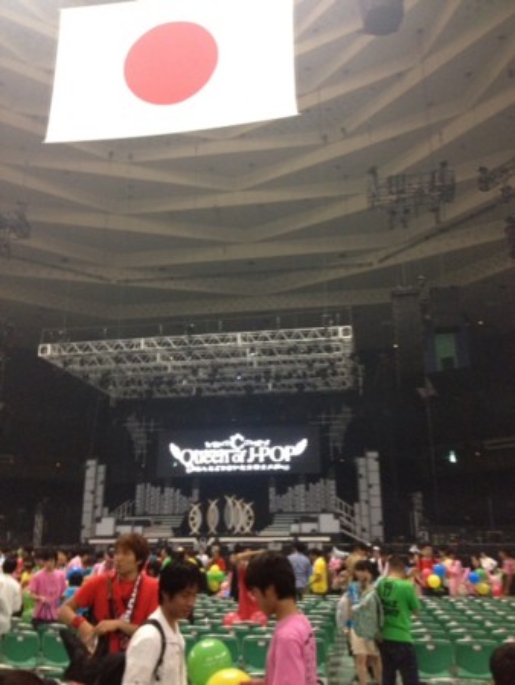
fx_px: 694
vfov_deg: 52.6
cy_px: 342
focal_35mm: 35
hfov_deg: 40.7
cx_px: 258
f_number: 2.4
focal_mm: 4.28
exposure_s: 1/20
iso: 320
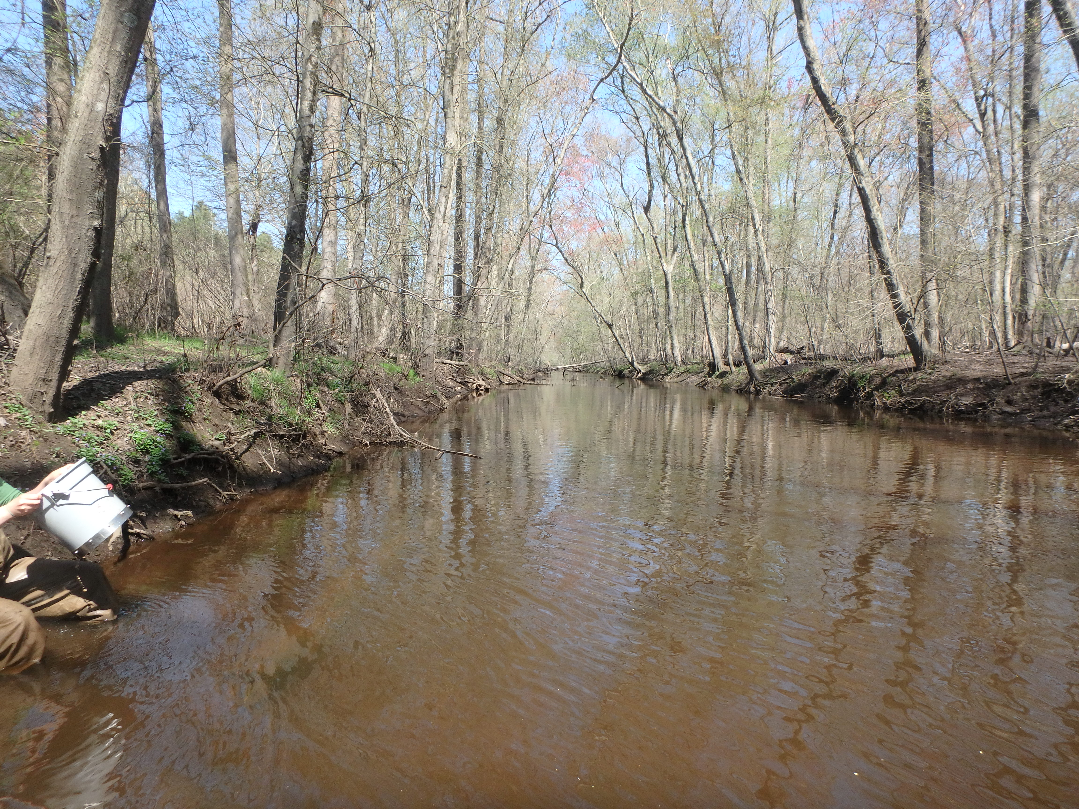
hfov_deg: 79.0
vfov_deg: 63.4
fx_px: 655
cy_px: 404
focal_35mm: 21
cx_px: 540
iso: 125
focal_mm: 3.7
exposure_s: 1/320
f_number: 3.5
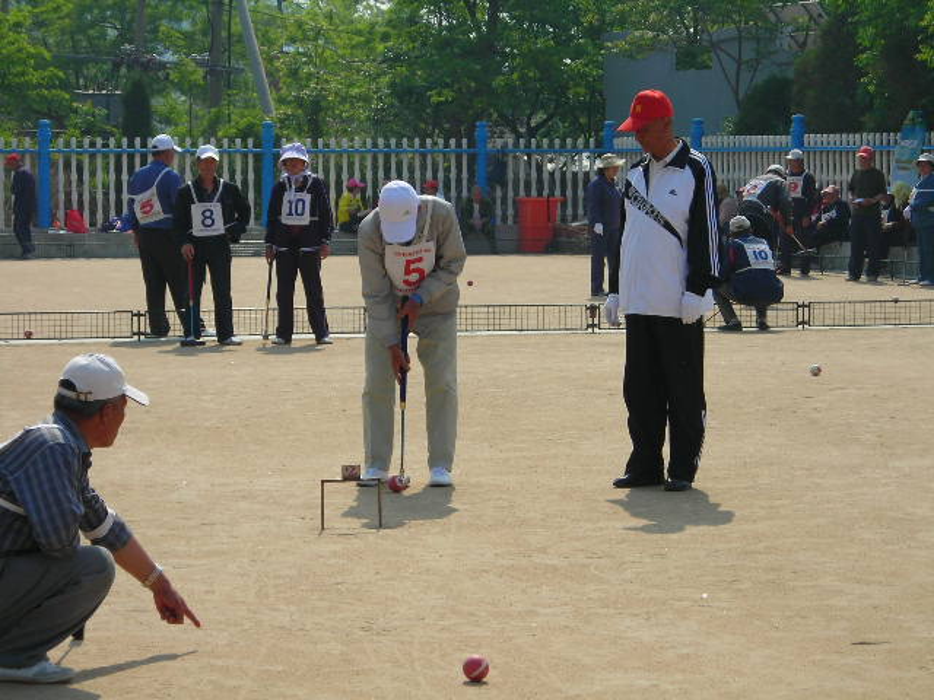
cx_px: 467
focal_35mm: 116
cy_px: 350
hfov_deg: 17.0
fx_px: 3130
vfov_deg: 12.8
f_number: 5.3
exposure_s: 1/276
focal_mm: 19.2
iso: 50
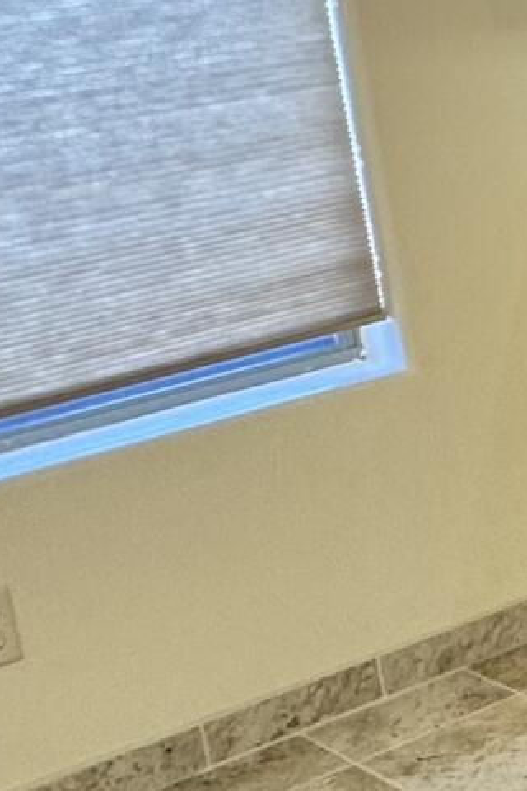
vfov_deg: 22.4
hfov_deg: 12.2
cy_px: 391
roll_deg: +2.6
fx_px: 1998
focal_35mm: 91
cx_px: 1238
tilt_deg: -17.5
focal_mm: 2.22
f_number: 2.2
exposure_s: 1/120
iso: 125
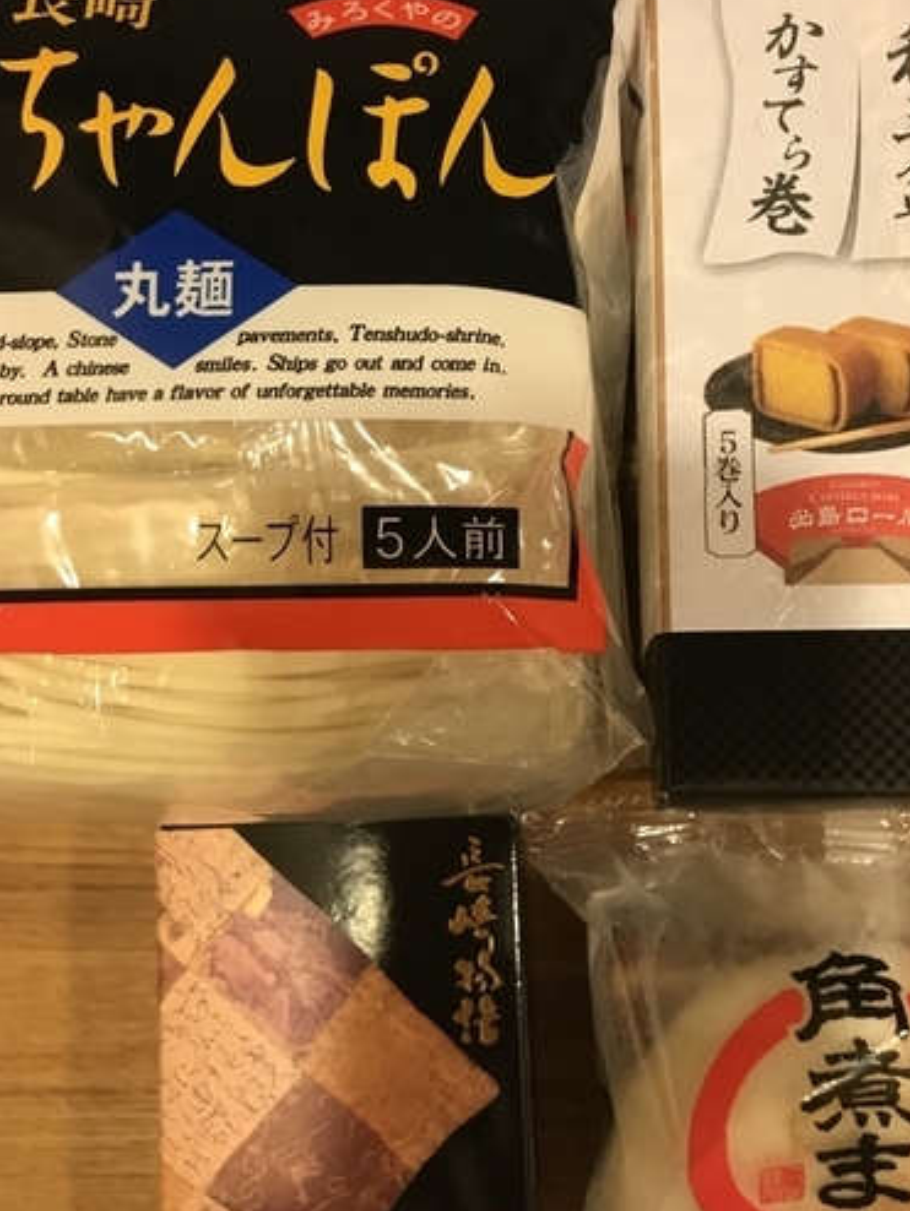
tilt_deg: -82.5
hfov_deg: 41.7
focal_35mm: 34
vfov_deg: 53.9
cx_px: 530
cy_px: 618
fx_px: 1191
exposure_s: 1/17
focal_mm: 3.99
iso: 50
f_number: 1.8
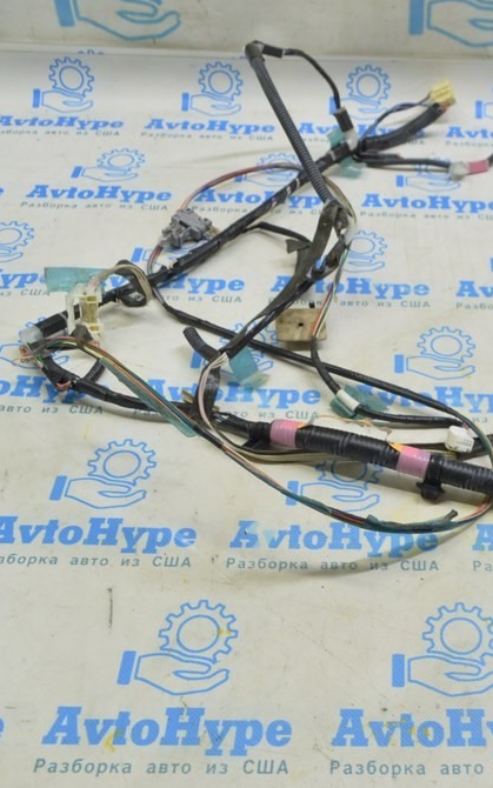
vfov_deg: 47.2
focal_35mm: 42
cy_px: 391
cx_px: 406
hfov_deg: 29.7
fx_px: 903
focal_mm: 18
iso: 400
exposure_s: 1/20
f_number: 5.6
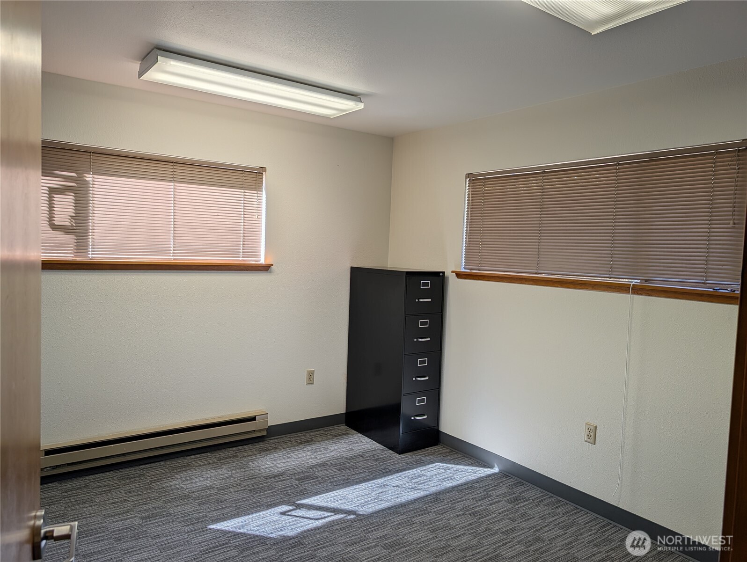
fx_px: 519
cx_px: 374
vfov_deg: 56.9
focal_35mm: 24
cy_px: 281
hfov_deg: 71.5
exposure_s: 1/1678
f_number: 1.68
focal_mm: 6.9
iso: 21
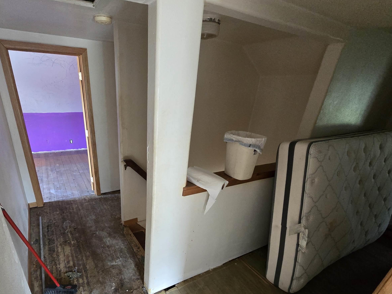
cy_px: 186
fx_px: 193
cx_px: 157
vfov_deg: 73.3
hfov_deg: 89.8
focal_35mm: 17
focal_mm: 2.2
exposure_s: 1/60
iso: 800
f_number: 2.2
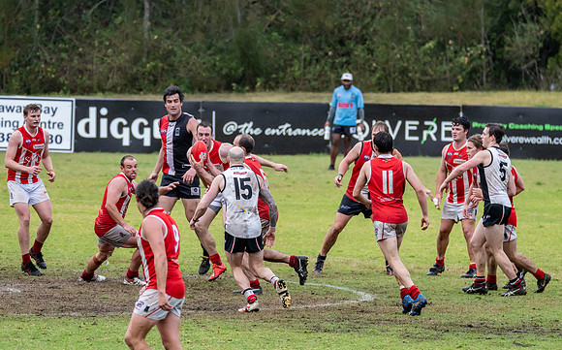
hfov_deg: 4.2
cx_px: 277
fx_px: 7651
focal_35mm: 500
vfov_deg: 2.6
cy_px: 160
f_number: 7.1
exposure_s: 1/1600
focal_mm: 320
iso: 1250
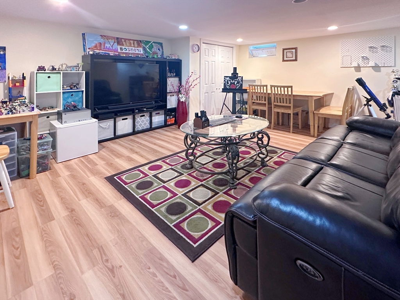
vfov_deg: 85.7
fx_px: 162
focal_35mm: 14
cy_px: 150
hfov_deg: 102.1
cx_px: 200
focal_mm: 2.22
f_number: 2.2
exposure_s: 1/60
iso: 640
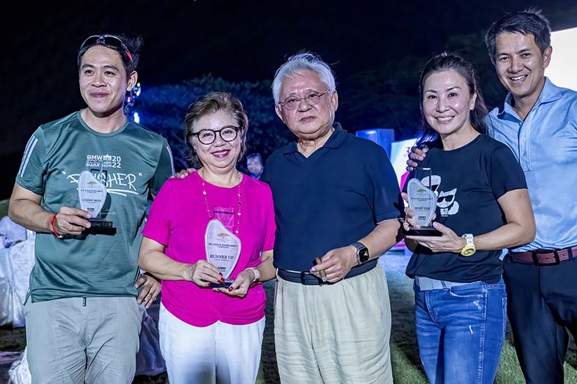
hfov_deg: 52.2
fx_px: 586
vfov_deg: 36.3
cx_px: 330
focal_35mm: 37
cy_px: 204
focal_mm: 31.5
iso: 7200
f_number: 3.5
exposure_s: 1/200
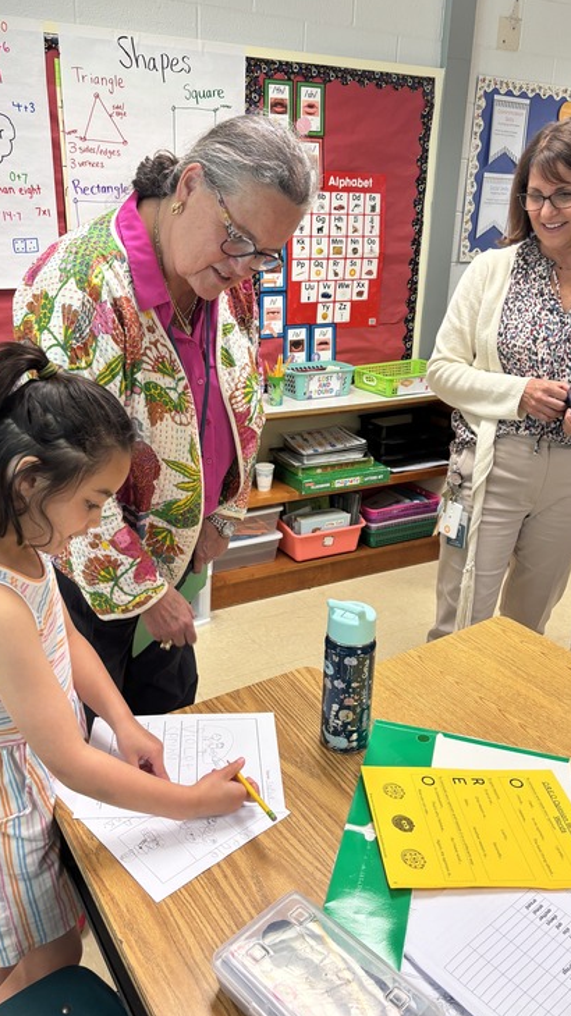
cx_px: 263
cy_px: 505
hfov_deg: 40.1
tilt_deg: -20.5
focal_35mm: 29
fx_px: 781
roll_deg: -2.1
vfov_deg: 66.1
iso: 80
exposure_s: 1/60
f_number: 1.6
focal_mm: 5.96
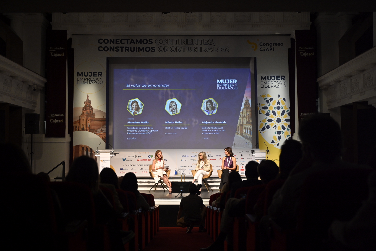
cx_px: 188
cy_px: 126
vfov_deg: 33.4
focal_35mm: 40
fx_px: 418
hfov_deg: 48.5
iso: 640
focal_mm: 40
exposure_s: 1/160
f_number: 3.2
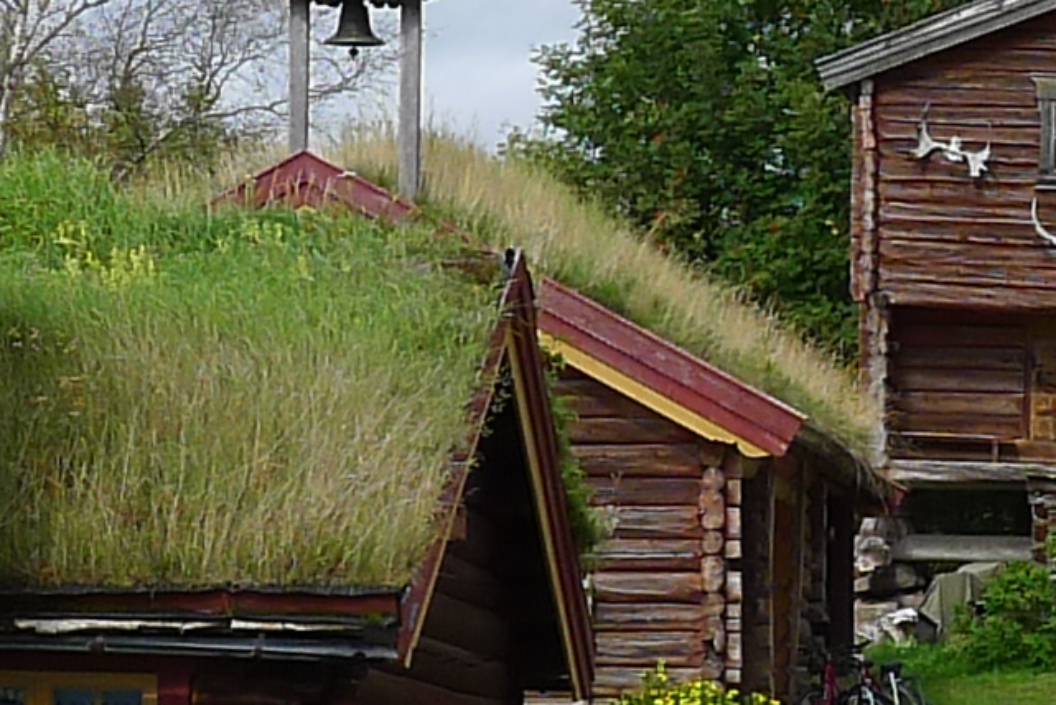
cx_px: 784
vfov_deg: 6.3
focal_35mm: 218
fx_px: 6397
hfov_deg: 9.4
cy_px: 473
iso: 80
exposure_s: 1/500
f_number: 4
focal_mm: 7.9
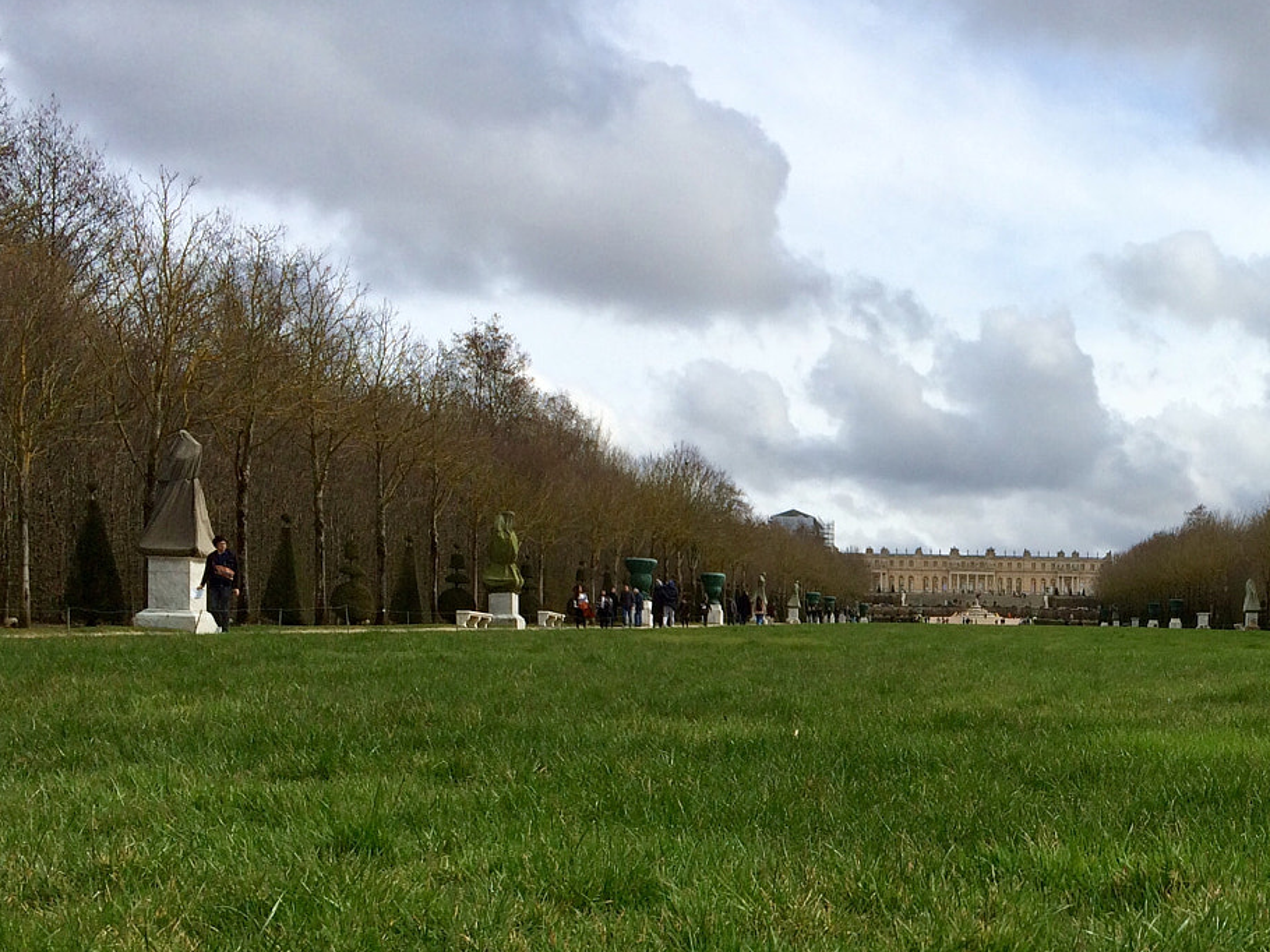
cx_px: 1024
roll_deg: -1.3
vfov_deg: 27.8
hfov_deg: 36.2
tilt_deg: -2.9
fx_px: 1871
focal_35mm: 51
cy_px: 790
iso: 32
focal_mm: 4.15
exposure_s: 1/2053
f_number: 2.2
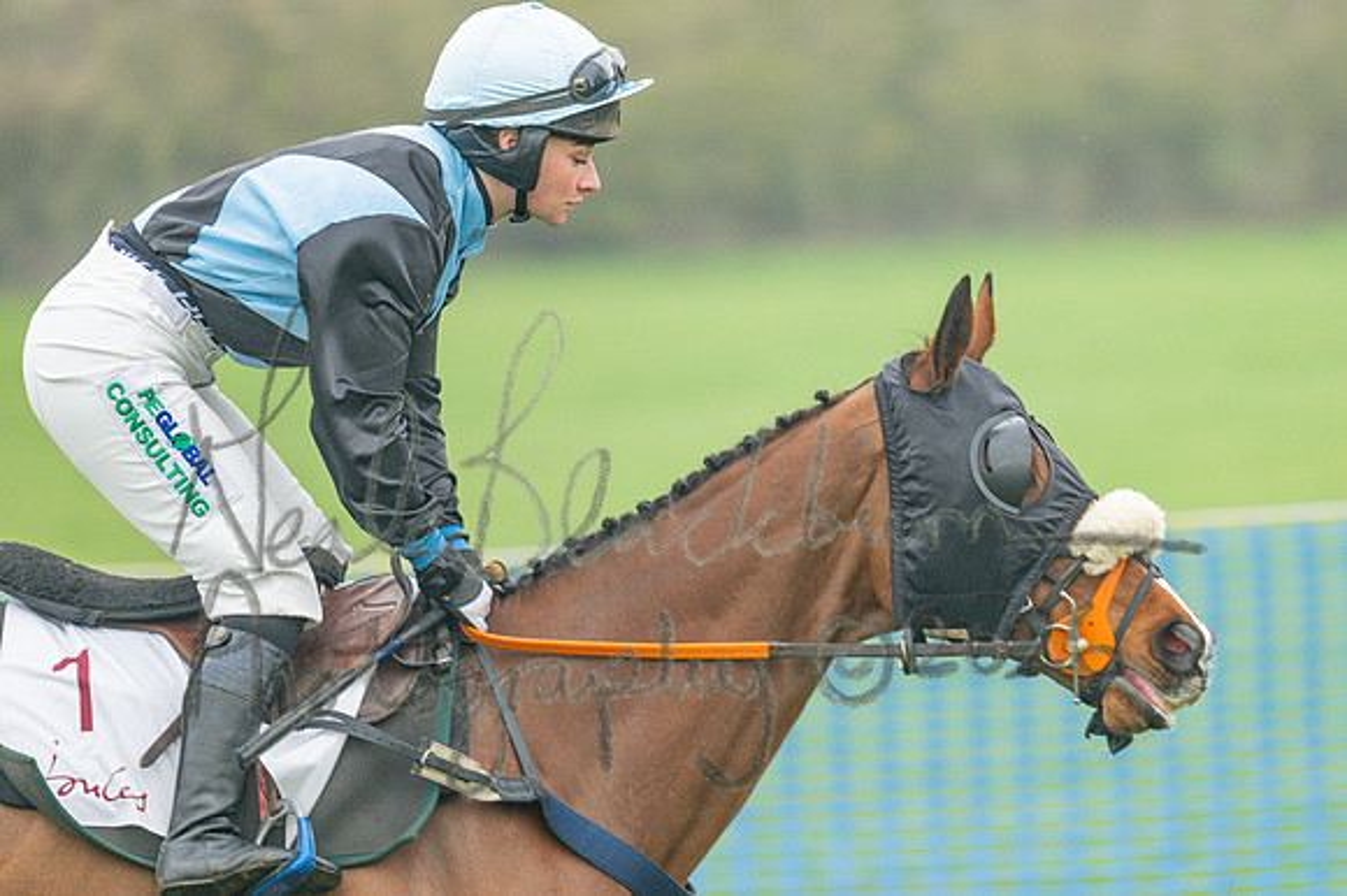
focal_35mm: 600
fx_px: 22436
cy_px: 448
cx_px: 674
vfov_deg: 2.3
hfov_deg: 3.4
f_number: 4.5
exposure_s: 1/500
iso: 800
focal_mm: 400
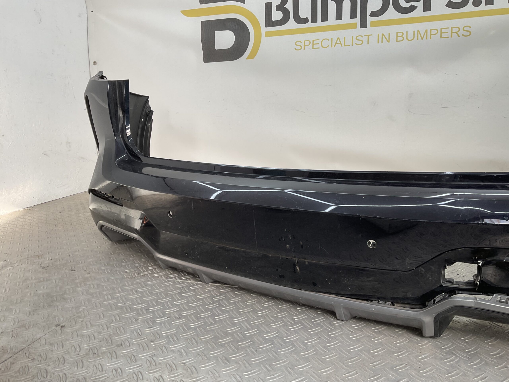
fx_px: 426
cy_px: 191
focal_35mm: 29
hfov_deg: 61.7
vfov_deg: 48.2
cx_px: 254
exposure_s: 1/146
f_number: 1.8
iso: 16
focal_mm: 3
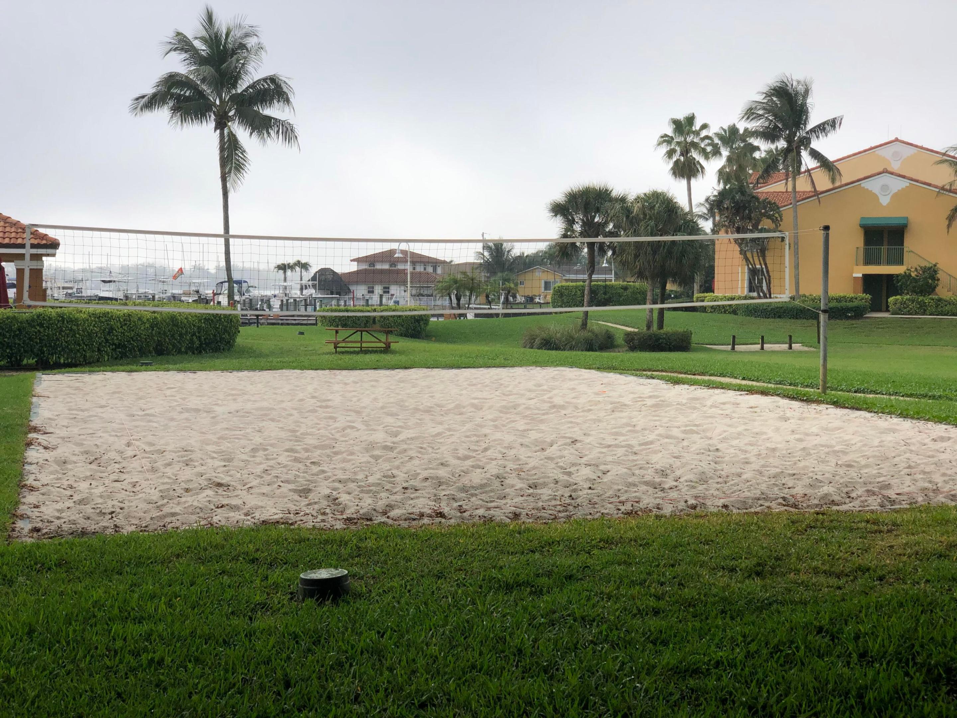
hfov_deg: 36.8
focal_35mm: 52
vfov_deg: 28.0
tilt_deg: -2.9
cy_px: 359
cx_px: 478
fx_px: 1438
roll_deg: +0.3
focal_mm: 6
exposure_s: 1/1171
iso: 16
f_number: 2.4
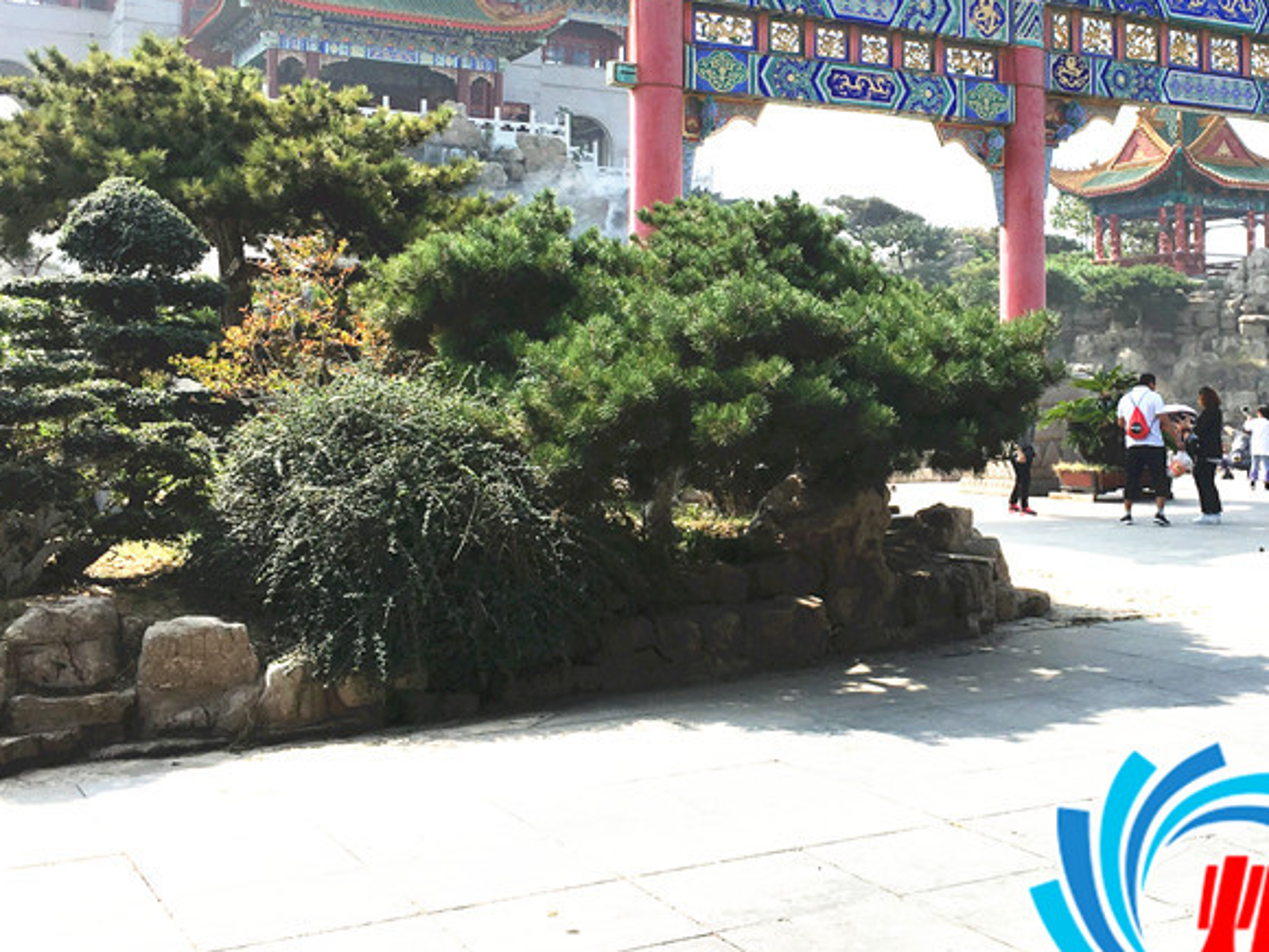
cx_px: 884
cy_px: 310
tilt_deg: +4.1
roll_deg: -0.5
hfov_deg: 41.3
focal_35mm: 45
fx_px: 1650
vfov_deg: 31.9
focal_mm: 4.15
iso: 25
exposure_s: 1/1425
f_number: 2.2
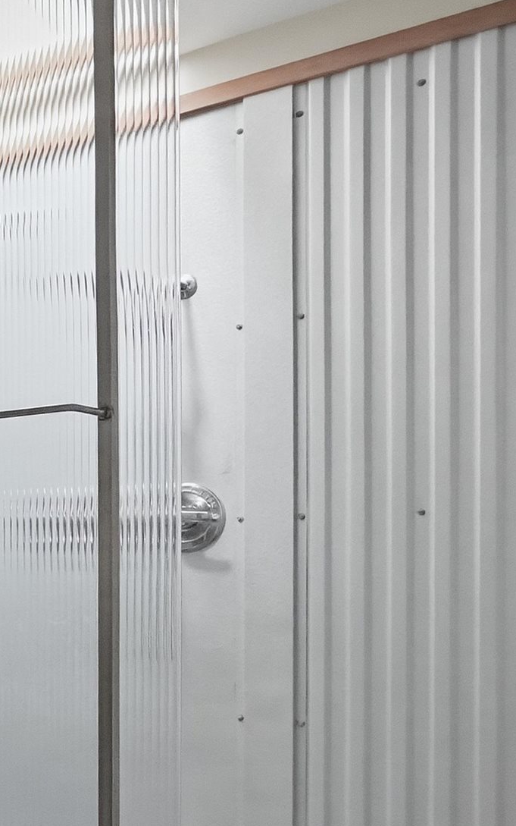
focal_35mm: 47
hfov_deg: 17.6
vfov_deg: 40.8
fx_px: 1067
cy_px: 641
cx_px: -558
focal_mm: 11
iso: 3200
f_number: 2
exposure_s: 1/160
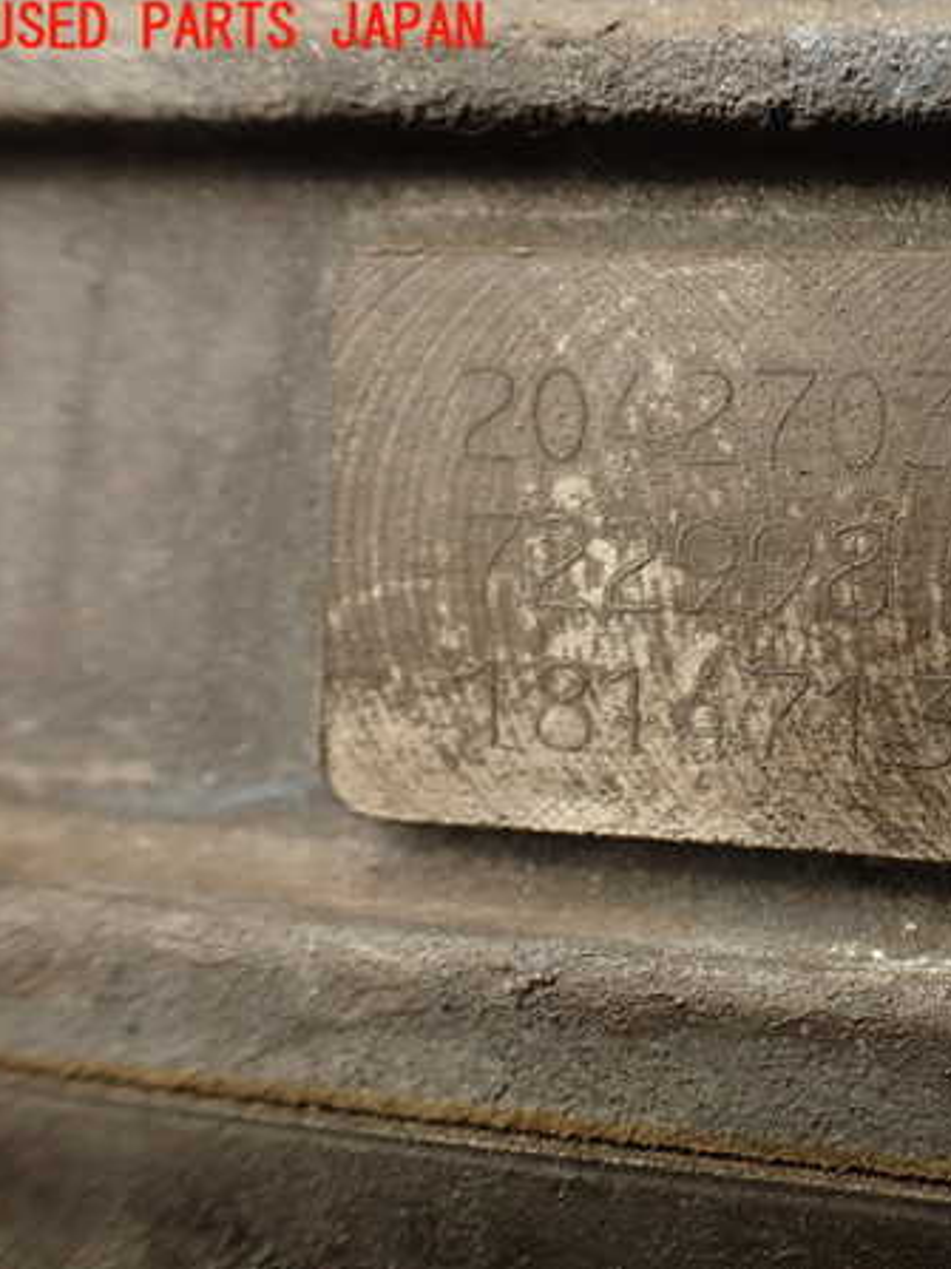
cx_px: 820
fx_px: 1576
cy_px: 633
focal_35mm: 43
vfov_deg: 43.9
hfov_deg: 32.2
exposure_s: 1/50
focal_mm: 5.79
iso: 200
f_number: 2.4
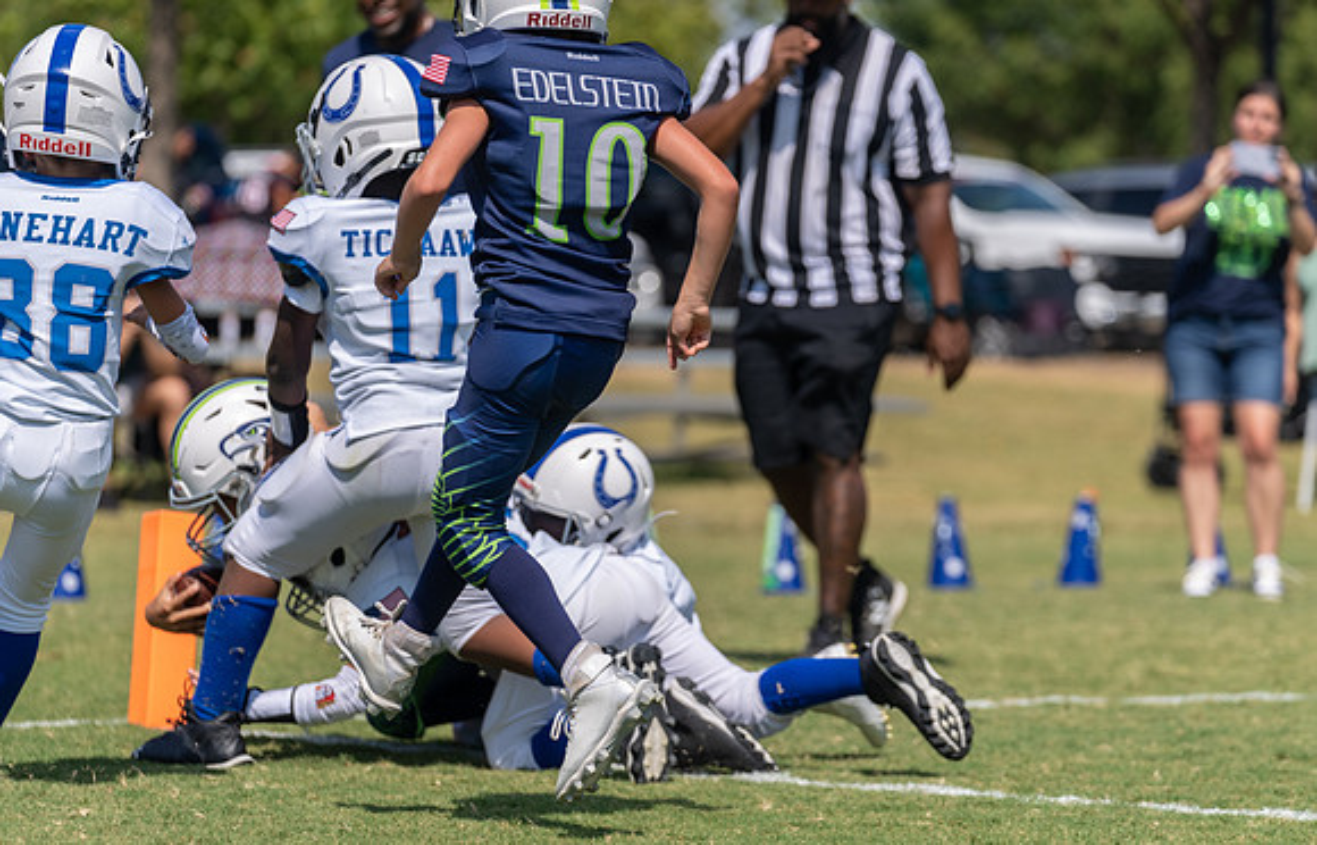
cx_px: 581
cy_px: 439
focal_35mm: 202
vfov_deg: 6.6
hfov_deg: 10.3
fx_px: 7320
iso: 100
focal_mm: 179
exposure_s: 1/1600
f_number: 4
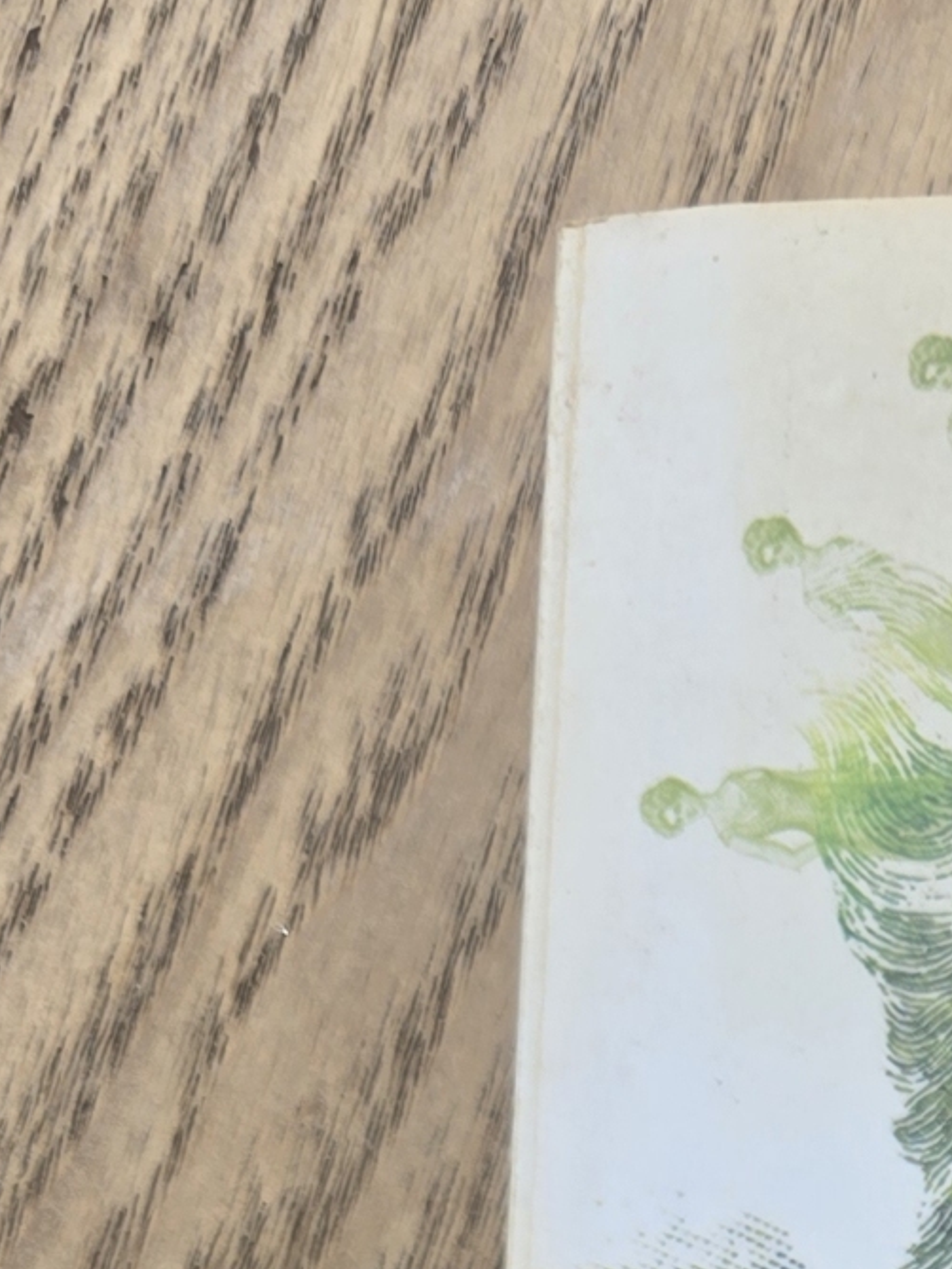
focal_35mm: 88
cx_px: 1663
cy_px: 1939
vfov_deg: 19.3
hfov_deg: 14.8
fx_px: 3226
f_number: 1.7
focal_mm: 6.3
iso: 12
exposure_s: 1/180
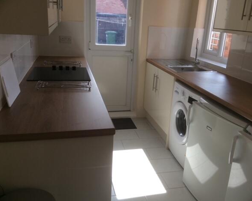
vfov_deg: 43.4
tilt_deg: -18.8
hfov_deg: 52.8
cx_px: 130
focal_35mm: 34
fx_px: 254
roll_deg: -2.0
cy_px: 101
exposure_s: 1/199
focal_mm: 3.3
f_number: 2.4
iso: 32
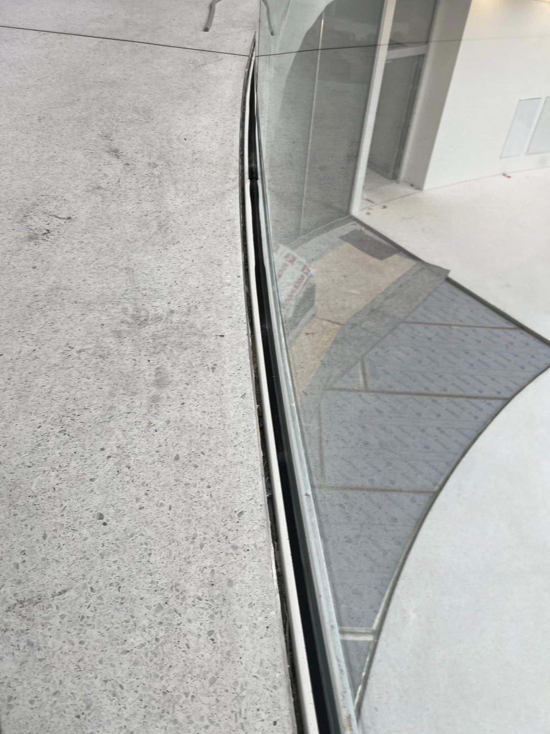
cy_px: 367
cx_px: 275
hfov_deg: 53.1
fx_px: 551
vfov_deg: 67.3
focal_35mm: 26
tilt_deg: -45.4
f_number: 1.6
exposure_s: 1/207
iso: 40
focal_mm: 5.1
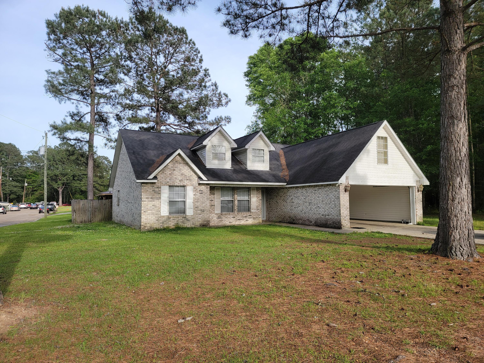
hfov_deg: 71.6
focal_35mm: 24
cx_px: 242
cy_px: 182
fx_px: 336
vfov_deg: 56.8
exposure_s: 1/434
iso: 16
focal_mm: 6.7
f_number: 1.8
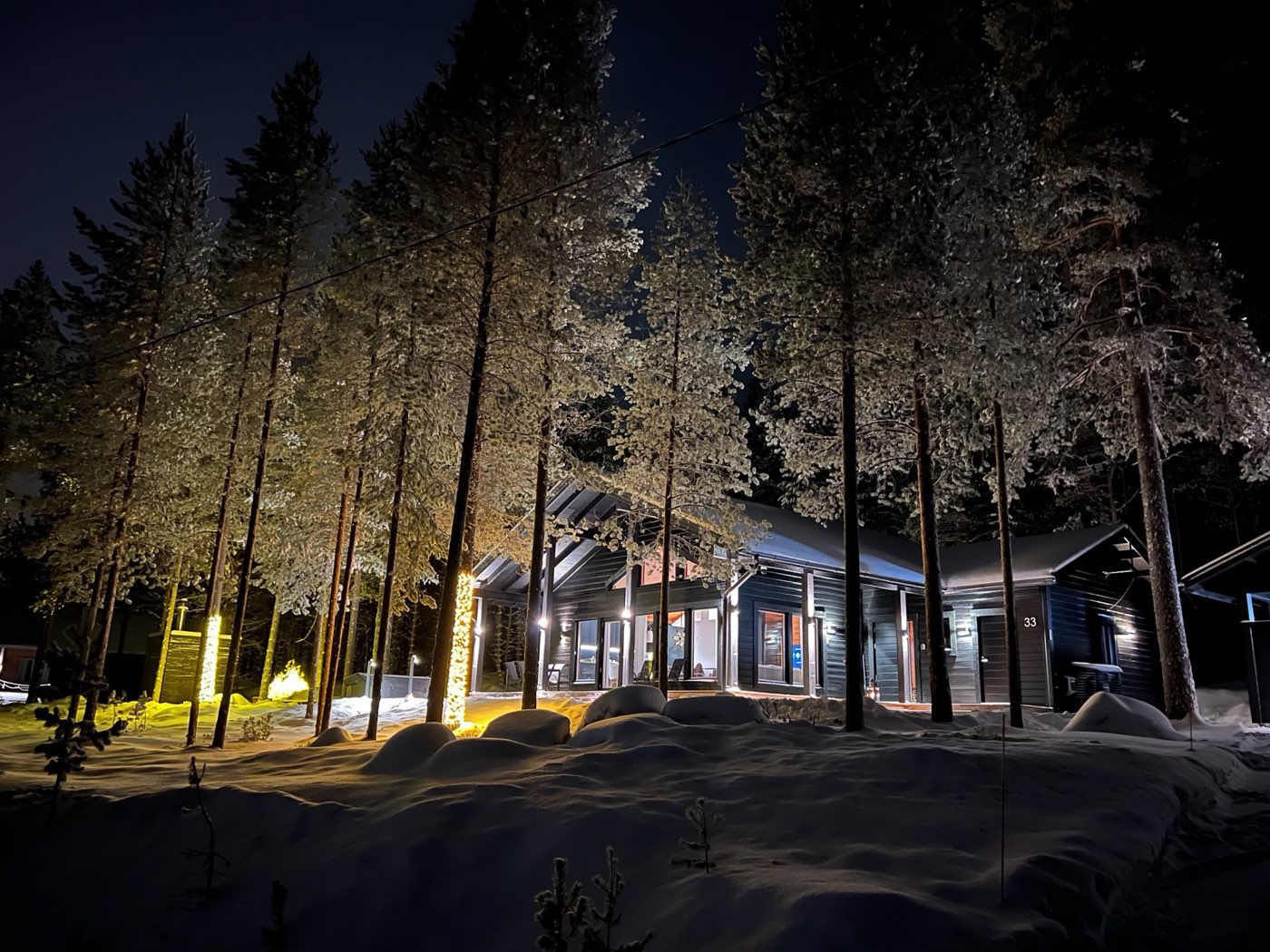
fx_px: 954
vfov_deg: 53.1
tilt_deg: +13.9
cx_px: 635
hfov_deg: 67.3
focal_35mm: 26
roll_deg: -2.5
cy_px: 476
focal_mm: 5.7
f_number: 1.5
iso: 1000
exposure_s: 1/5
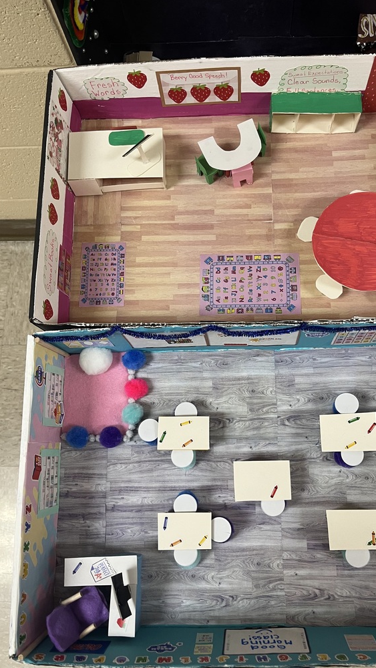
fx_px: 514
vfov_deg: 66.1
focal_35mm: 29
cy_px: 339
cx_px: 221
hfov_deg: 40.1
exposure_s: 1/60.2
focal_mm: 5.1
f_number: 1.6
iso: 125
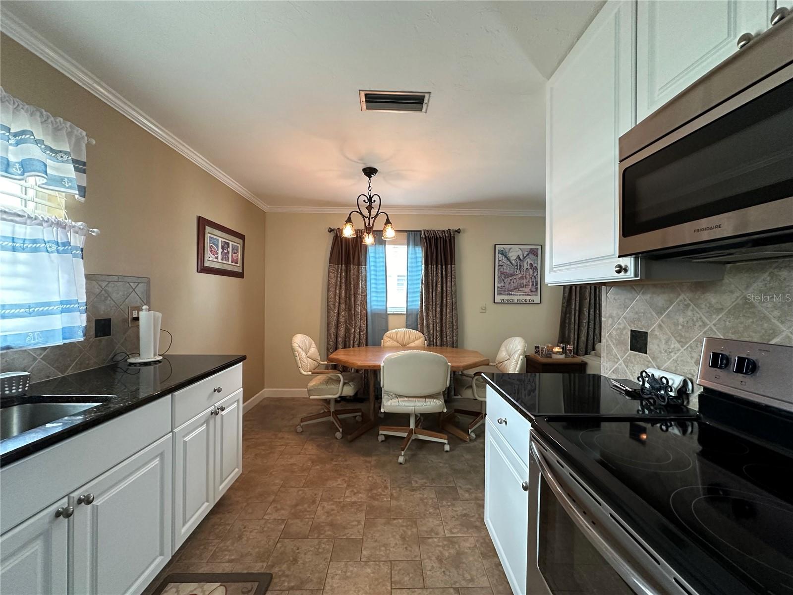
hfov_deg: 102.1
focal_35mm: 14
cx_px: 396
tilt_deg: +0.5
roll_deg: +0.1
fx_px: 321
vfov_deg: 85.7
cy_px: 298
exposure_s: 1/60
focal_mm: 2.22
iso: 320
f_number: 2.2
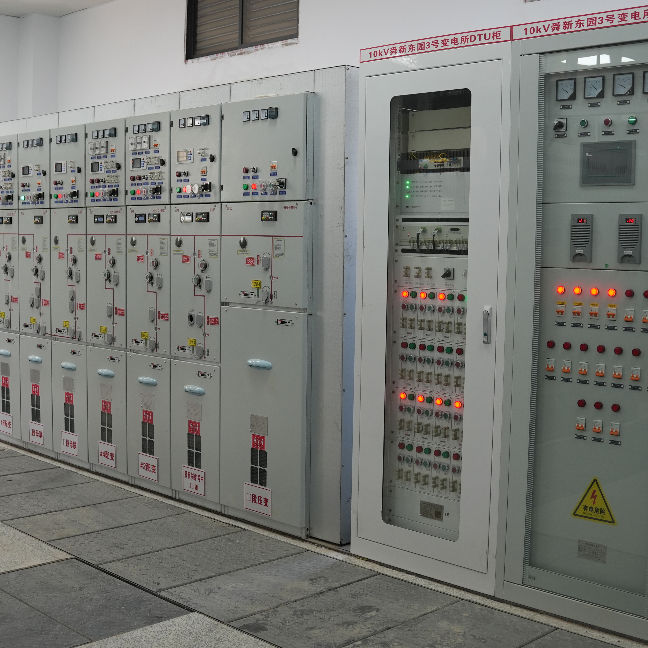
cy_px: 324
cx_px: 315
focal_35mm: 46
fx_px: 974
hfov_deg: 36.8
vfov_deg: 36.8
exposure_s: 1/125
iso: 640
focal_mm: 24
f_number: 2.8
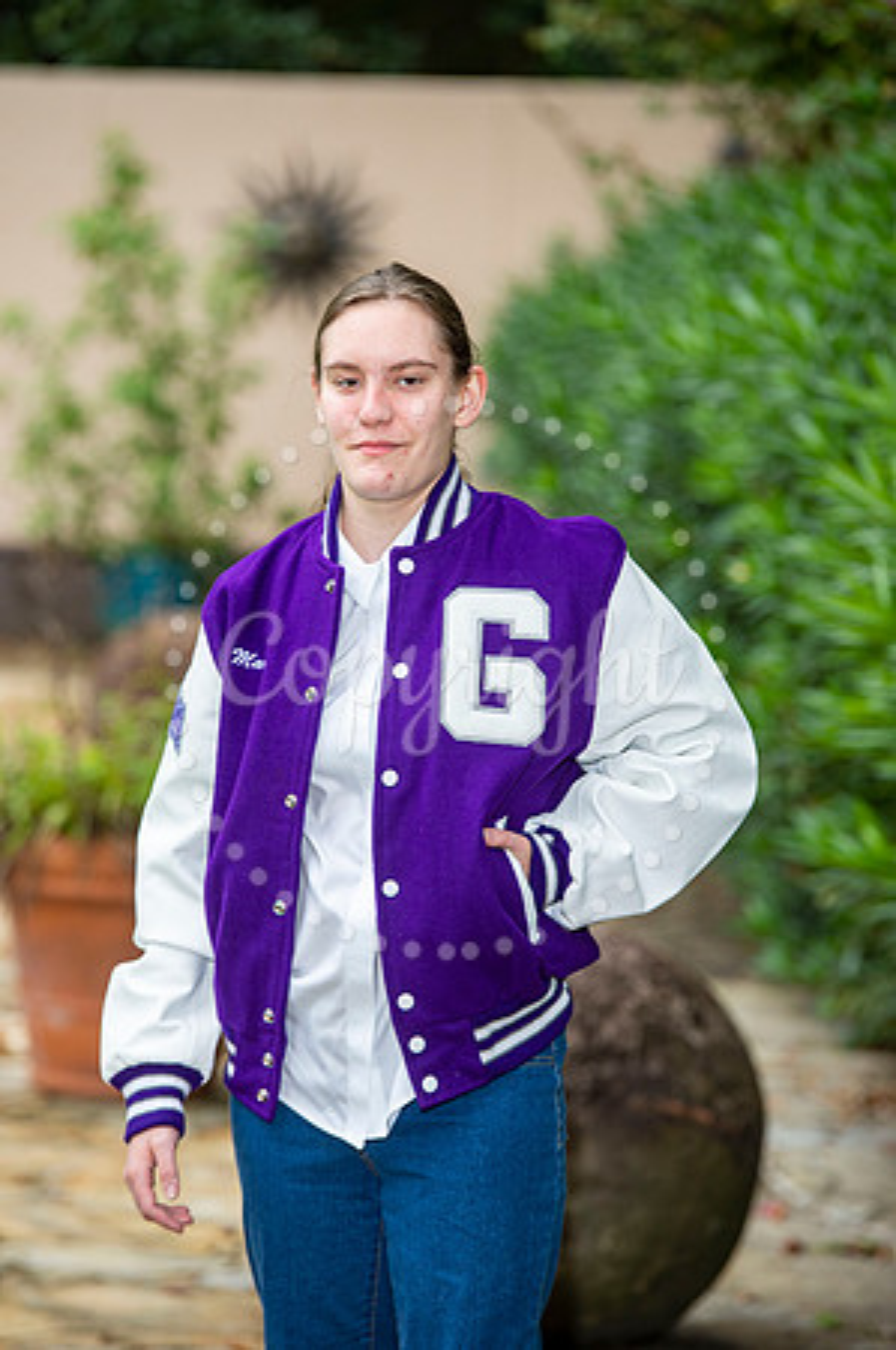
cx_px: 448
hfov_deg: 8.3
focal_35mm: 165
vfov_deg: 12.5
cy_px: 675
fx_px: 6174
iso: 320
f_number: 6.3
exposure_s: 1/160
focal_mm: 165
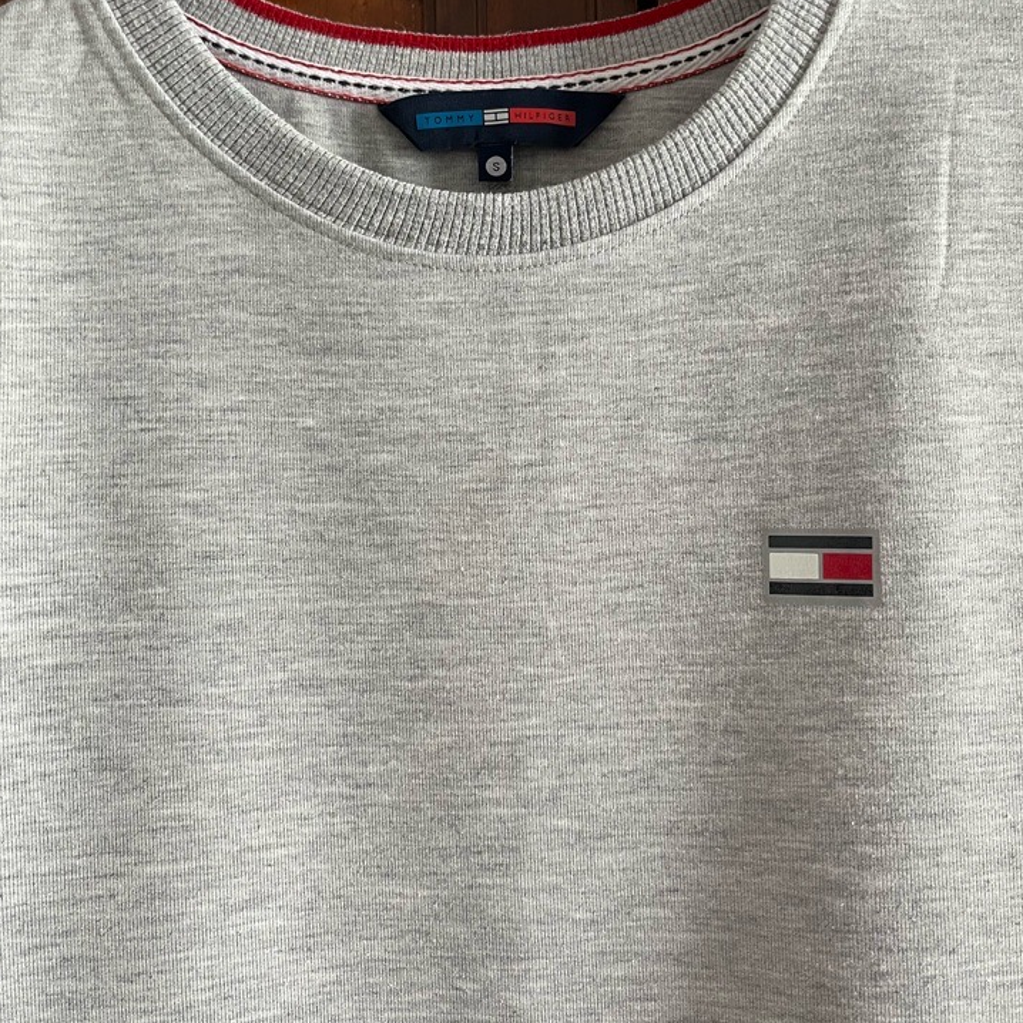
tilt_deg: +2.7
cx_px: 514
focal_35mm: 32
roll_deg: +1.8
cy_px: 437
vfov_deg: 50.9
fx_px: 1070
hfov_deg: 51.1
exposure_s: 1/60
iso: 125
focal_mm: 5.1
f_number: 1.6
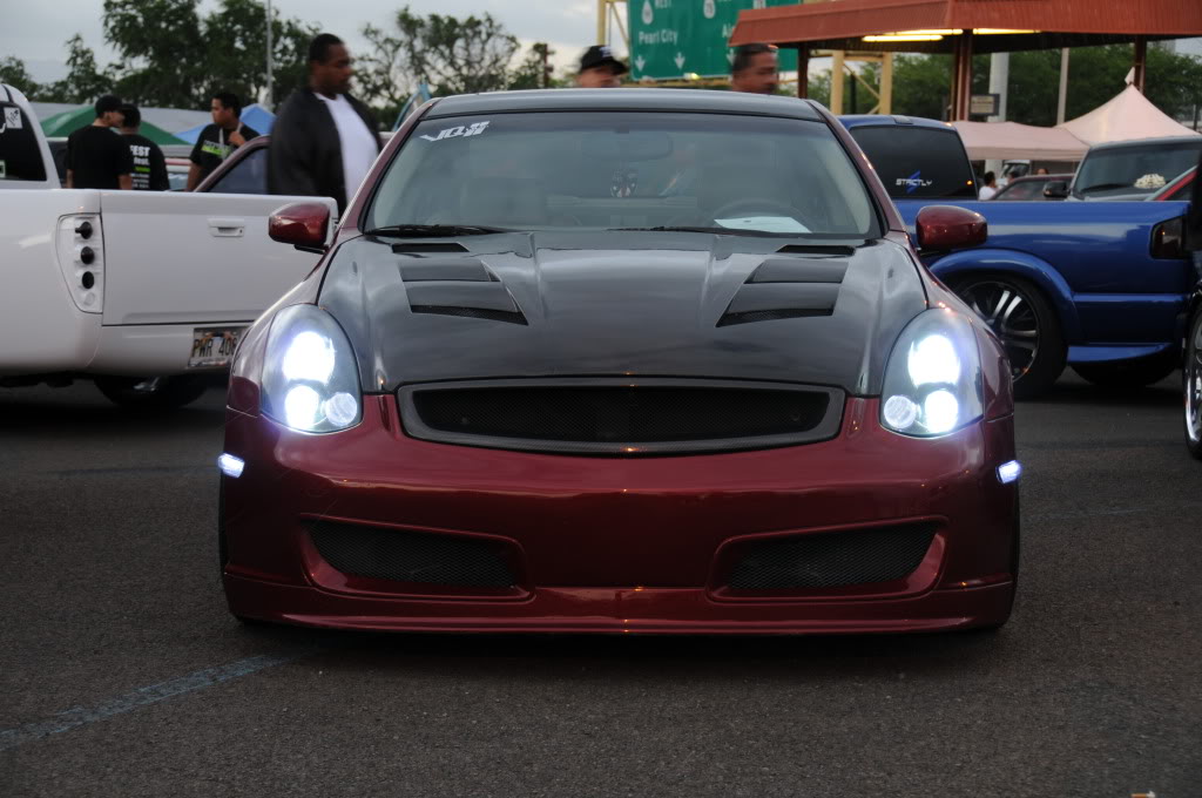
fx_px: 2601
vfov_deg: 17.4
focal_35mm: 78
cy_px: 399
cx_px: 601
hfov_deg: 26.0
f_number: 4.8
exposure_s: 1/20
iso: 200
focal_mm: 52
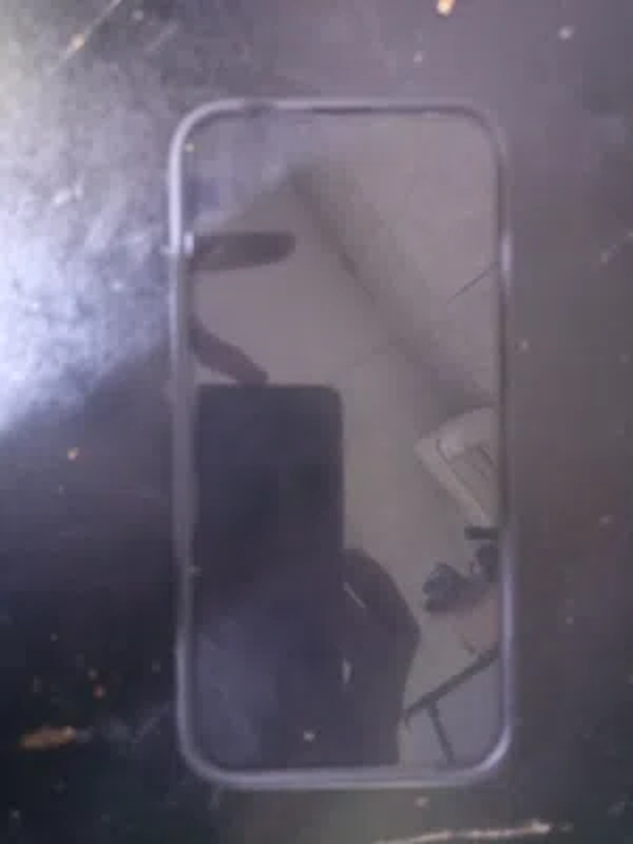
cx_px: 316
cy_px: 422
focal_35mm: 24
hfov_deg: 56.8
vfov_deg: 71.6
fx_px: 585
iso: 10259
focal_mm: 5.24
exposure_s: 1/14.3
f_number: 1.7
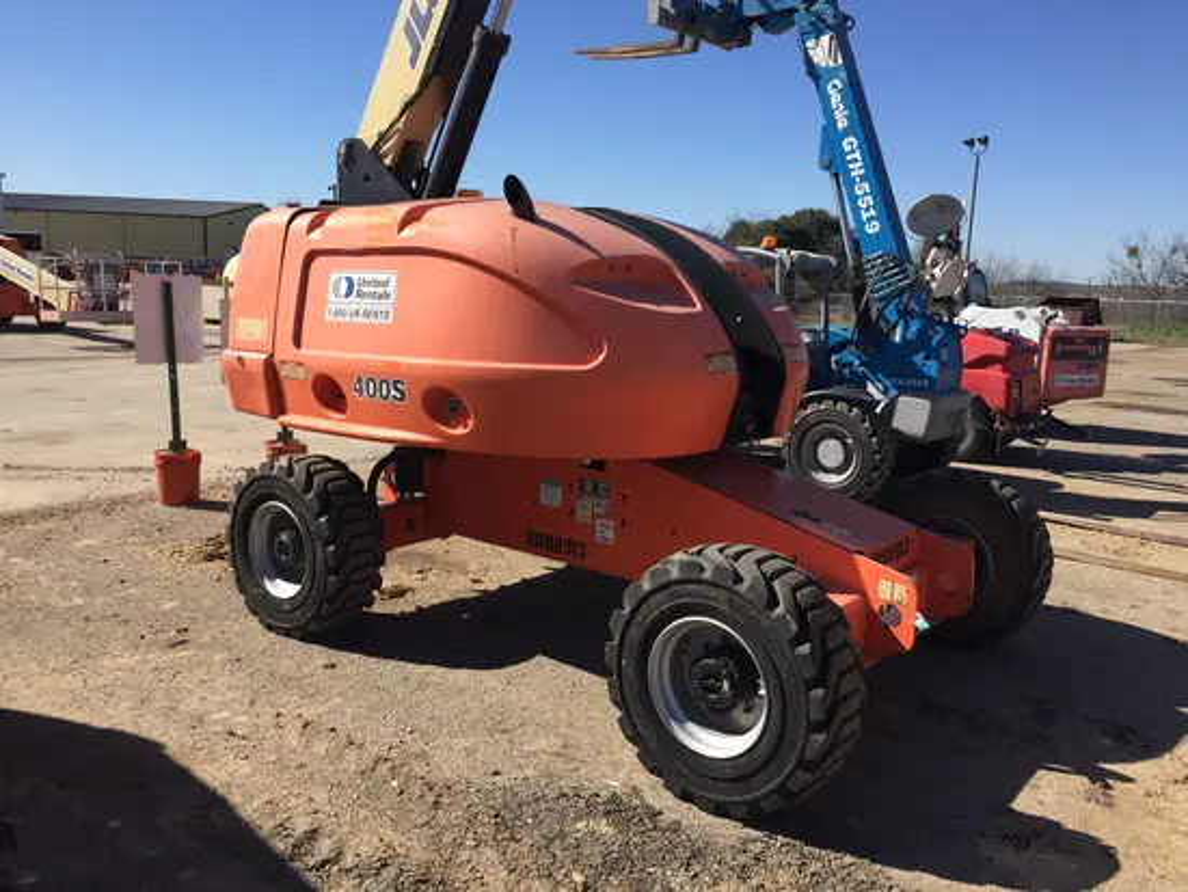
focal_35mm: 29
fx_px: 996
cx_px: 594
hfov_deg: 61.6
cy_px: 446
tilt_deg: -8.0
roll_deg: -2.3
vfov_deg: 48.3
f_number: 2.2
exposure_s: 1/1721
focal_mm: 4.15
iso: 32
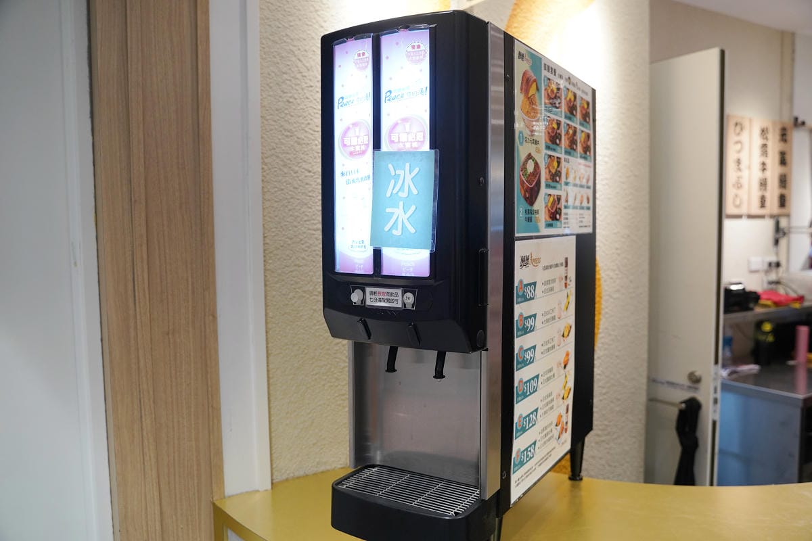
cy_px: 270
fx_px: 632
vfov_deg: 46.4
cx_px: 406
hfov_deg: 65.5
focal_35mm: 28
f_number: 4
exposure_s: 1/160
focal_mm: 28
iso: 1250
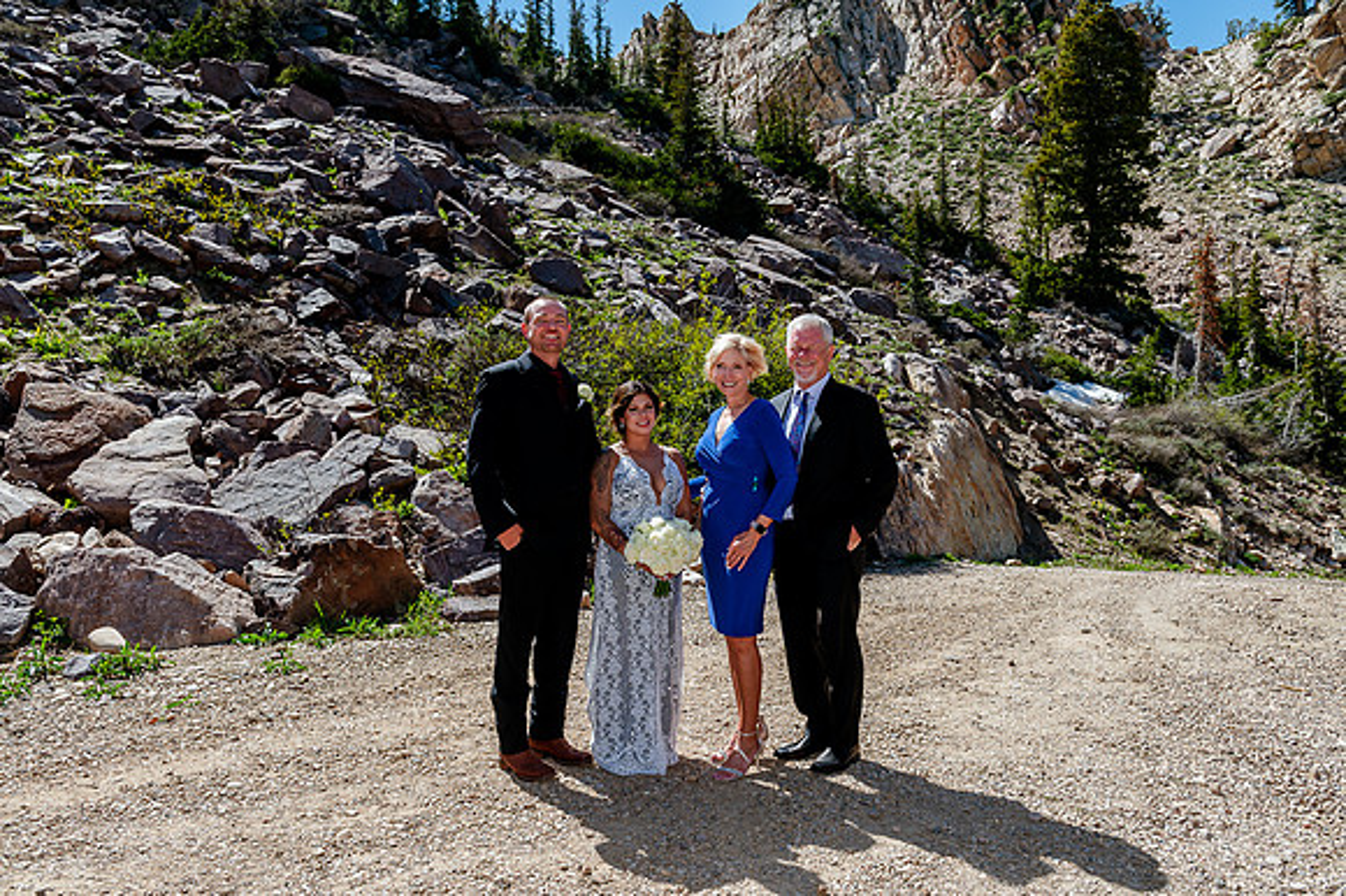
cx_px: 673
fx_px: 1046
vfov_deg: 46.4
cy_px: 448
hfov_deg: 65.5
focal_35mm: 28
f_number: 7.1
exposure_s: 1/320
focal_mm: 28
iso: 250
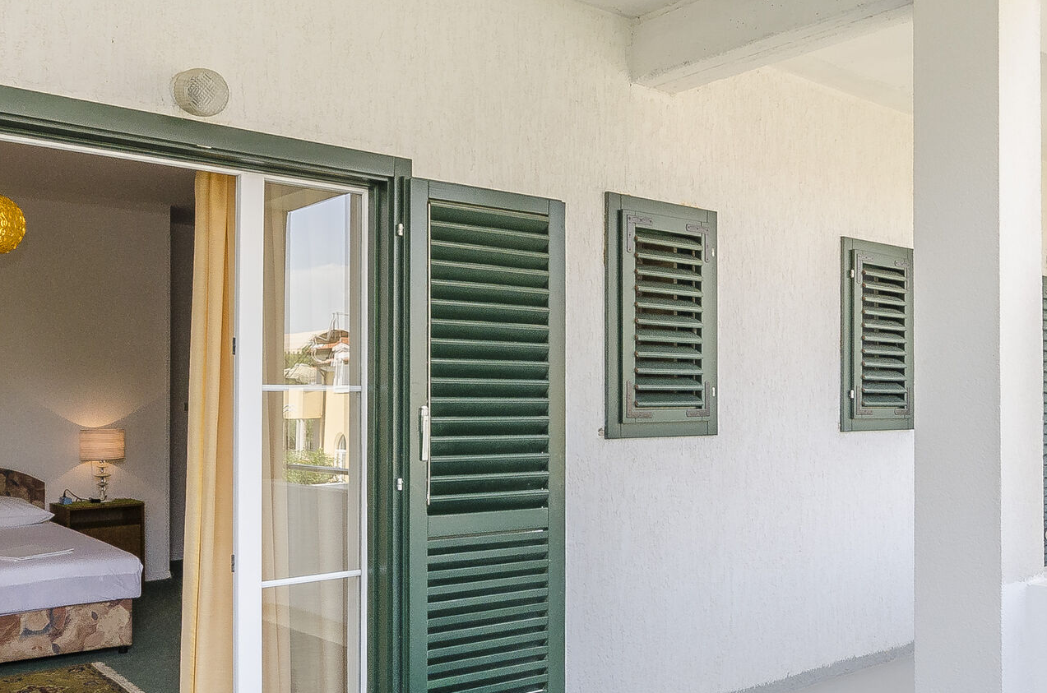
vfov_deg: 39.7
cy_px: 385
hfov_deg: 57.3
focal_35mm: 33
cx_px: 486
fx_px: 958
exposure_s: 1/80
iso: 250
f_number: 9
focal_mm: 10
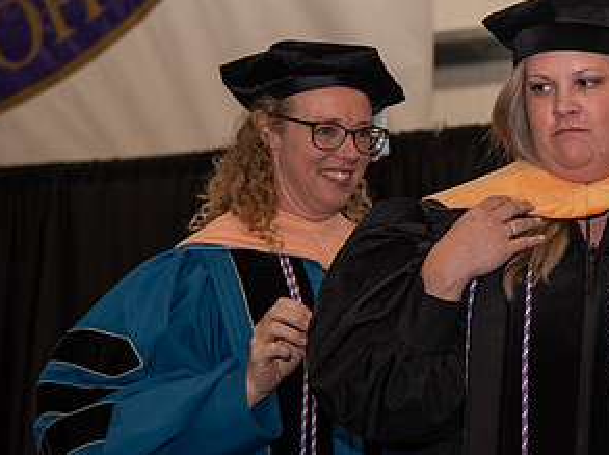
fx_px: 2513
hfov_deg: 13.6
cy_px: 265
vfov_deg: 10.3
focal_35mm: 143
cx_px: 592
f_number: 5
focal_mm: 75
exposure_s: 1/125
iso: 800
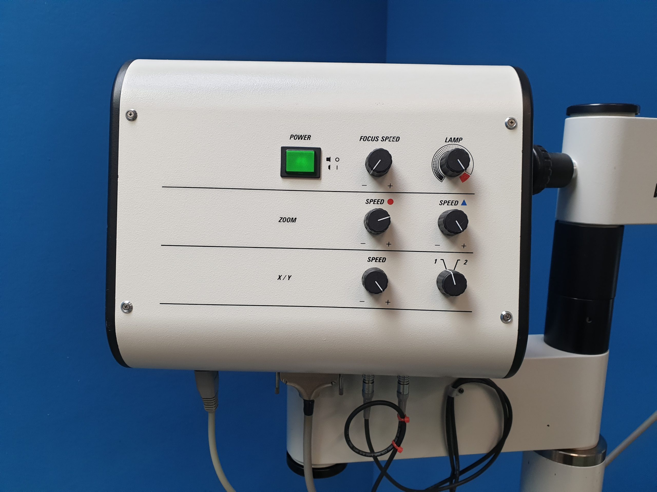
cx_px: 328
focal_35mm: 26
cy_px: 246
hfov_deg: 67.3
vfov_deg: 53.1
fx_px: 493
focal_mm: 4.3
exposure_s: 1/50
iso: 125
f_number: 2.4
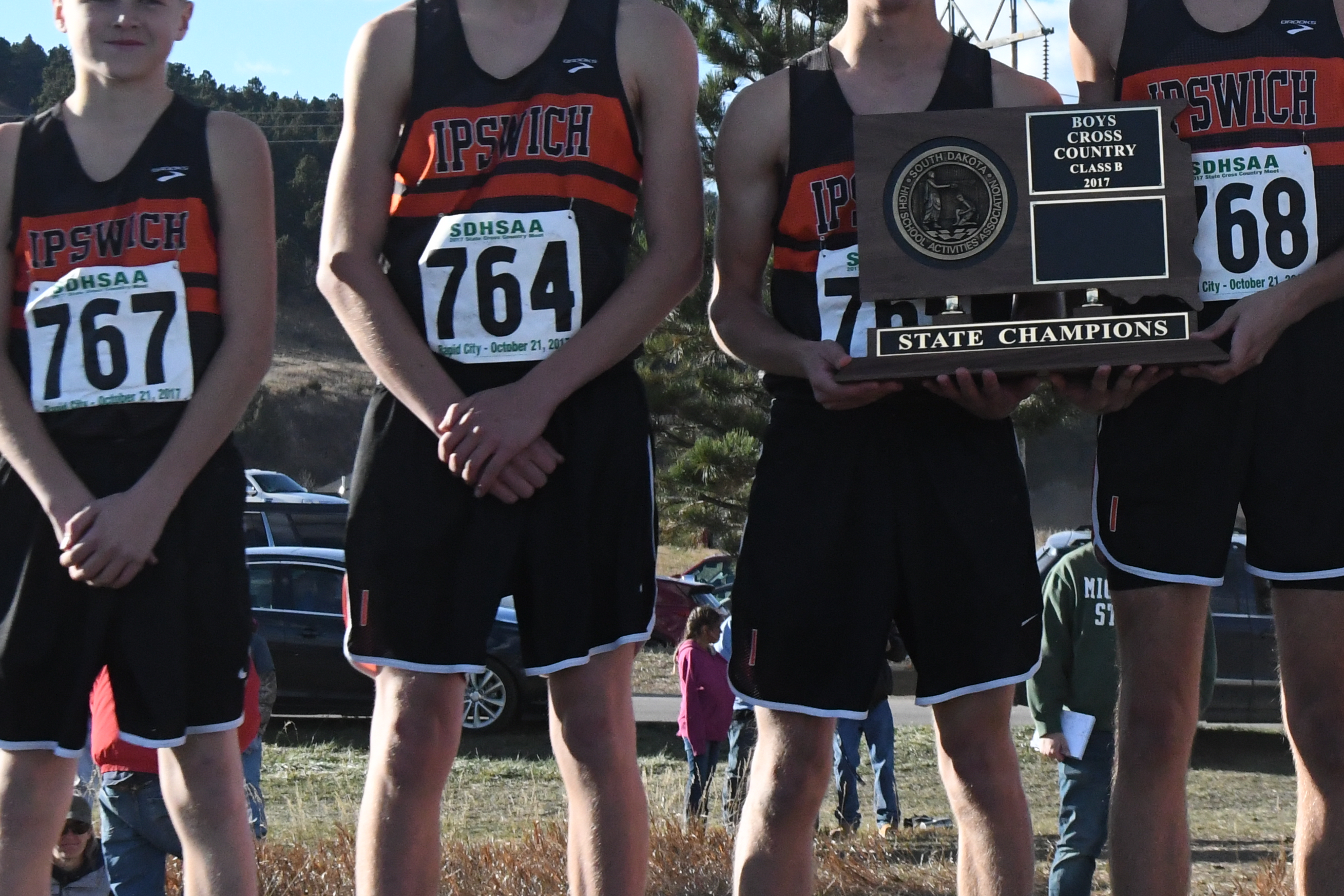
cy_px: 132
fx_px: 5002
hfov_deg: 15.1
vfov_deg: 10.2
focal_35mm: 134
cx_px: 1236
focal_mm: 42
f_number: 8
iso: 2500
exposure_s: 1/4000
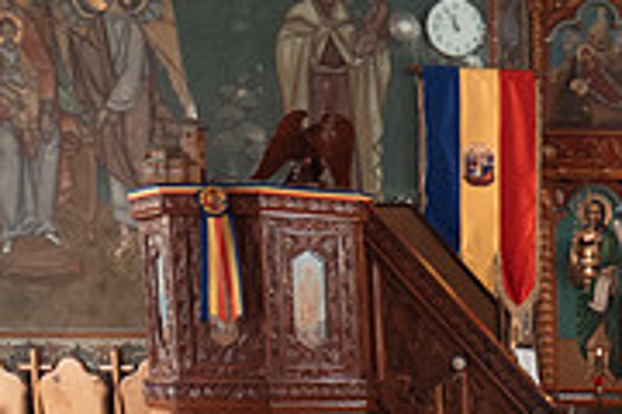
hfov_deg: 20.5
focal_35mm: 87
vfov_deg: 14.5
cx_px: 888
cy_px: 640
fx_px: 1503
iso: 1600
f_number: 3.2
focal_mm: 26
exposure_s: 1/200
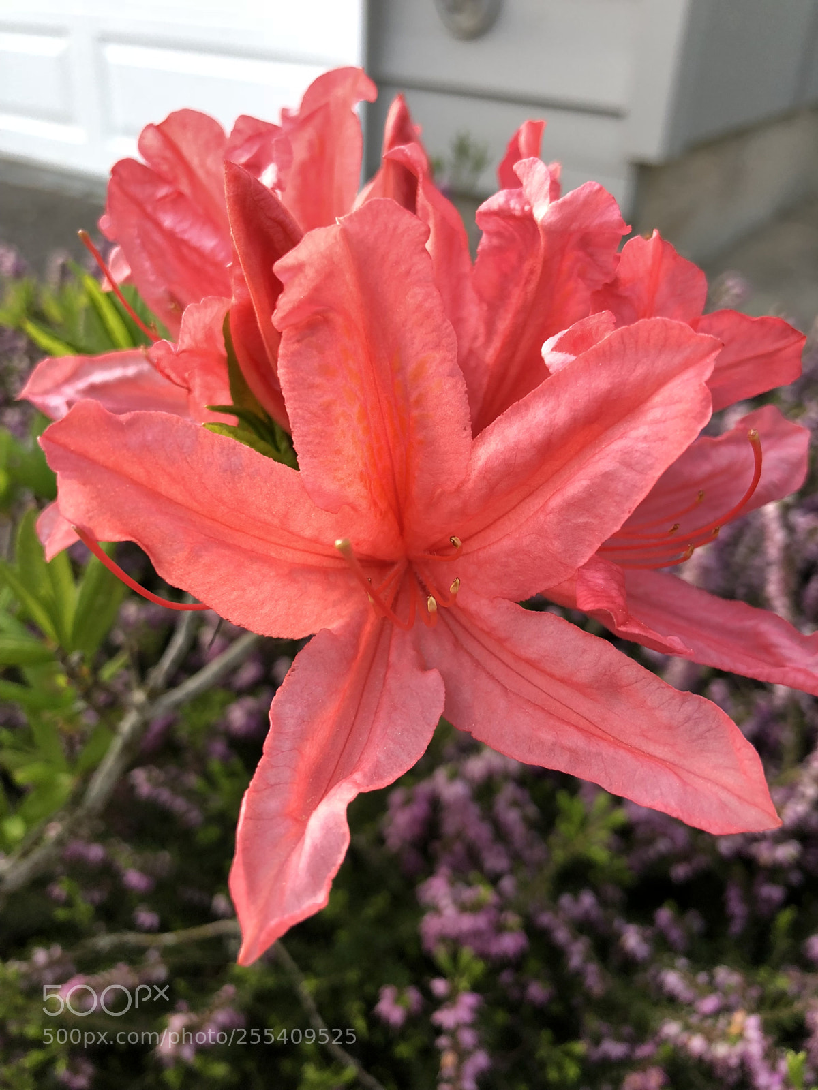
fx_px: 882
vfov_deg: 63.4
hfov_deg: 49.7
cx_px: 409
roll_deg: -2.1
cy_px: 545
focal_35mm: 28
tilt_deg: -32.4
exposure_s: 1/40
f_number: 1.8
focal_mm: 4
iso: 25
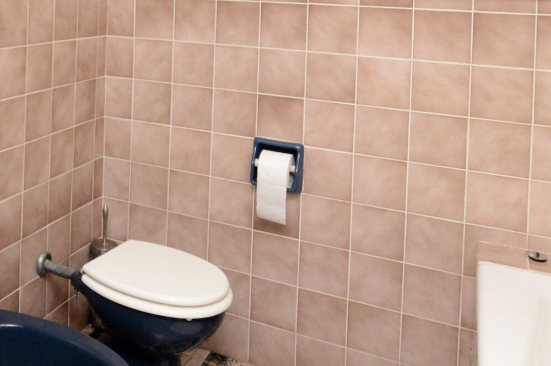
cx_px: 32
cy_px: -20
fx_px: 642
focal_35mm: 42
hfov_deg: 41.8
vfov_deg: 29.2
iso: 1600
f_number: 6.3
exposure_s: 1/200
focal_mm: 10
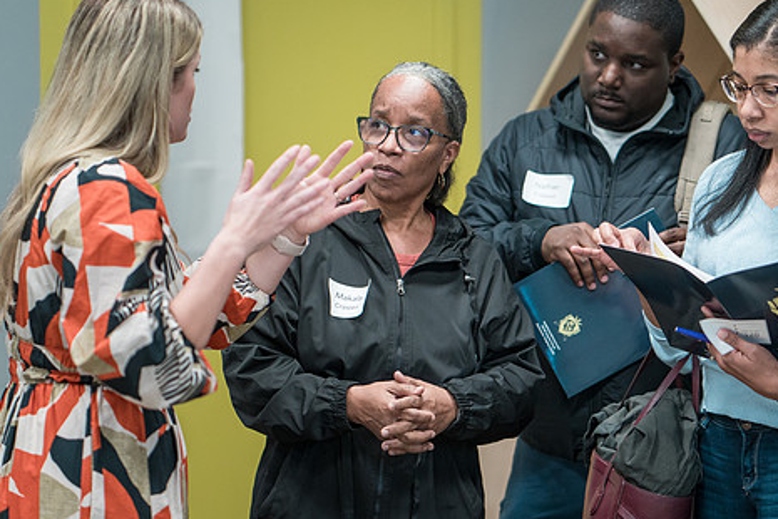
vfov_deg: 12.0
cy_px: 262
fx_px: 2463
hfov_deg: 17.9
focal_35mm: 114
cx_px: 446
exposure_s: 1/200
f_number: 2
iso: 1600
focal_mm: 85
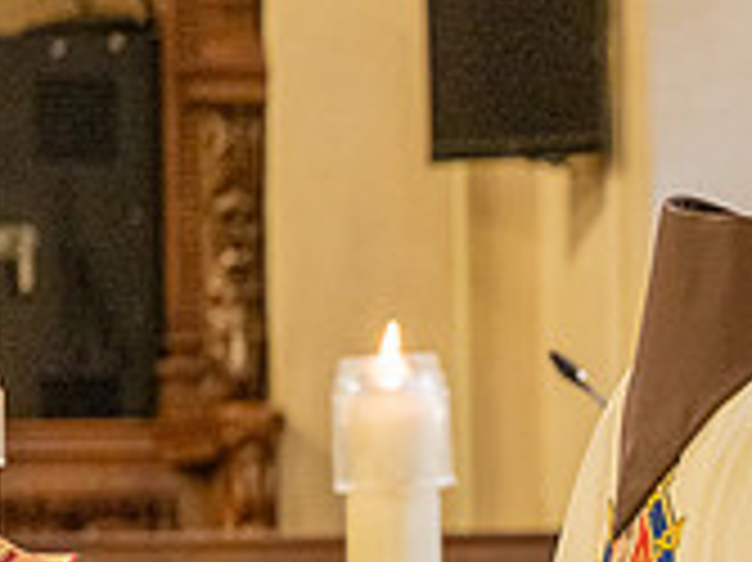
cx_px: 1234
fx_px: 7403
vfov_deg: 4.3
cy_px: 582
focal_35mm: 341
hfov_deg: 5.7
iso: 2000
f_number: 2.8
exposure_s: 1/200
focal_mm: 102
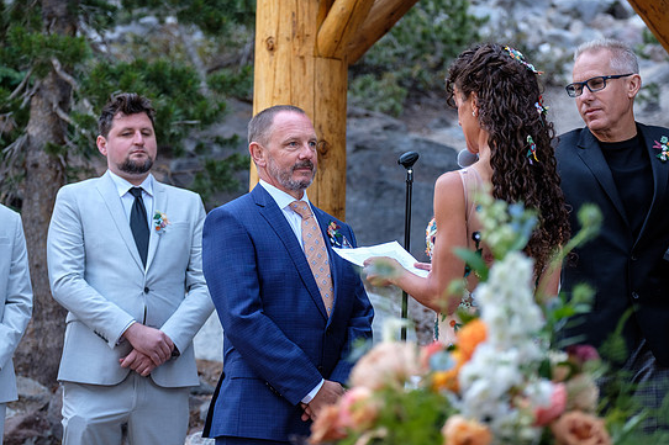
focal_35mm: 106
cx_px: 347
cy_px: 231
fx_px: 1969
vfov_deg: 12.9
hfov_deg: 19.3
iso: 640
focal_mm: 66
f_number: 2.8
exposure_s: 1/125
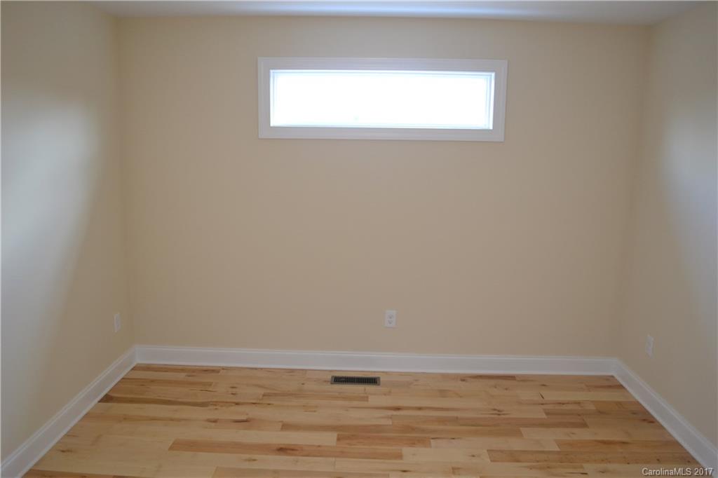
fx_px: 538
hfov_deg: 67.4
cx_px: 359
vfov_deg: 47.9
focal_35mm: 27
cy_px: 239
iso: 640
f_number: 3.5
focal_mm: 18
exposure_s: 1/60
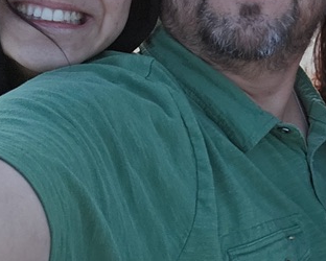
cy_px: 37
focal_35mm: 80
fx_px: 772
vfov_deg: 18.9
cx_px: 363
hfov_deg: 22.4
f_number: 2.2
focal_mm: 3.3
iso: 250
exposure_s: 1/120
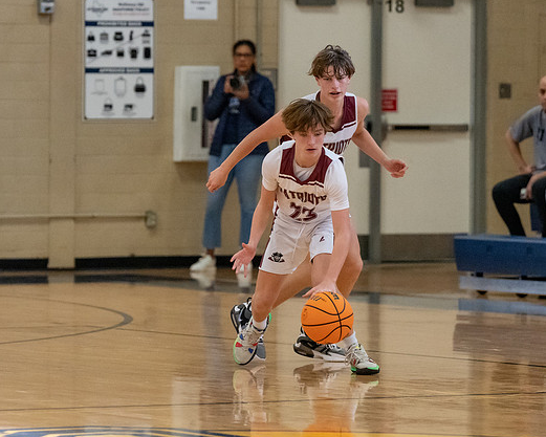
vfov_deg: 5.3
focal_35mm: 293
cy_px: 232
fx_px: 4736
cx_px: 219
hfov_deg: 6.6
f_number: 2.8
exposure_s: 1/1000
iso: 5000
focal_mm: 145
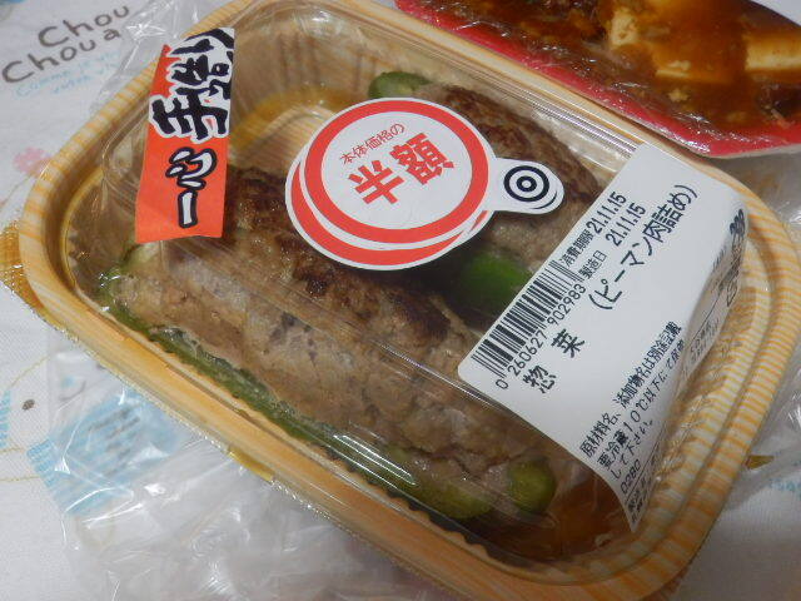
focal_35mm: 37
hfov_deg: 50.1
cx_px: 400
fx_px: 856
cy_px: 300
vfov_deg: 38.7
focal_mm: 6.6
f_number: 3.9
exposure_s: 1/40
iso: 640
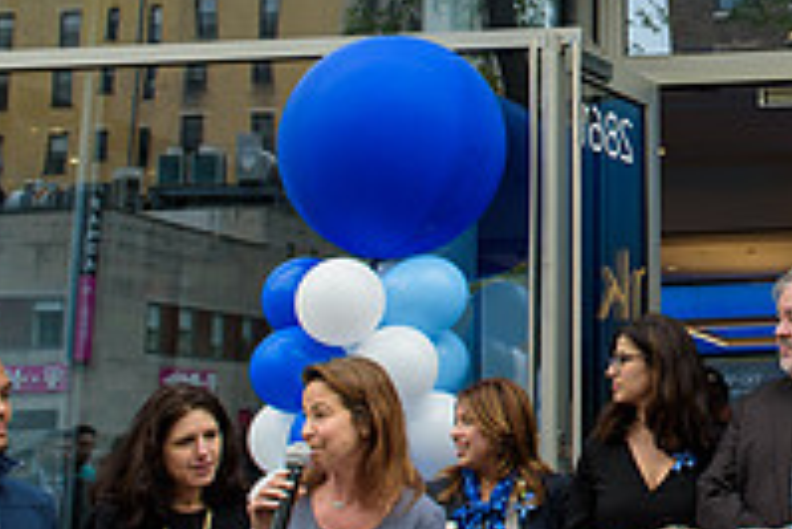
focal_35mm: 70
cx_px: 868
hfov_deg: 26.6
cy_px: 46
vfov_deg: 19.1
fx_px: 1541
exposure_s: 1/250
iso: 200
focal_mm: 24
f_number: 5
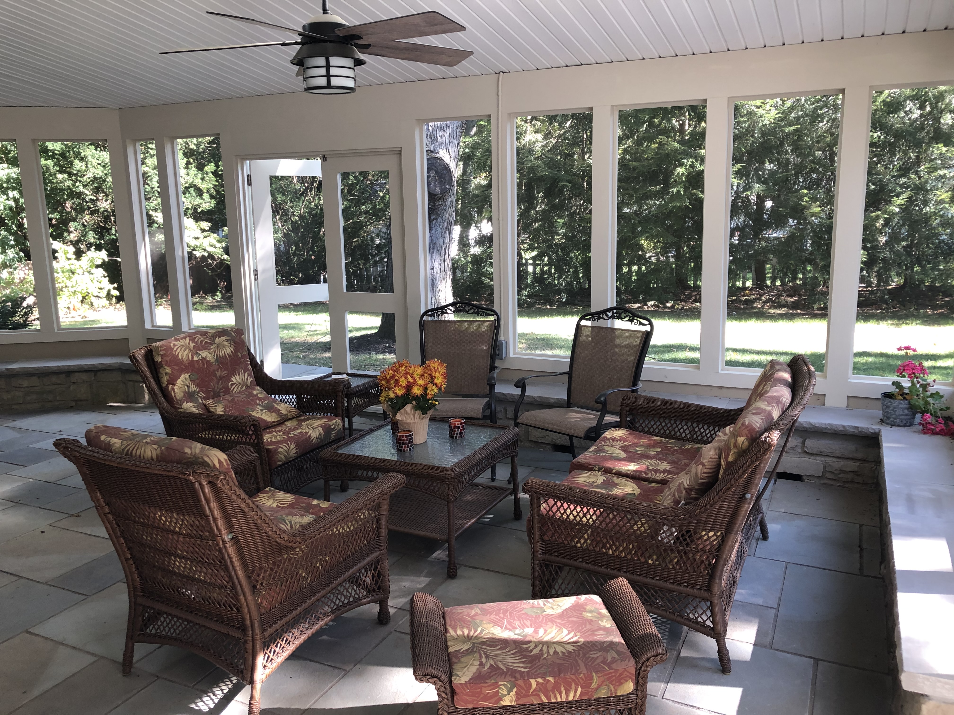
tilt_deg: -12.1
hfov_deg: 63.4
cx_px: 477
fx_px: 772
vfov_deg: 49.7
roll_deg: +1.9
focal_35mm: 28
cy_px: 358
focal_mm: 3.99
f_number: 1.8
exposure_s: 1/40
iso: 25
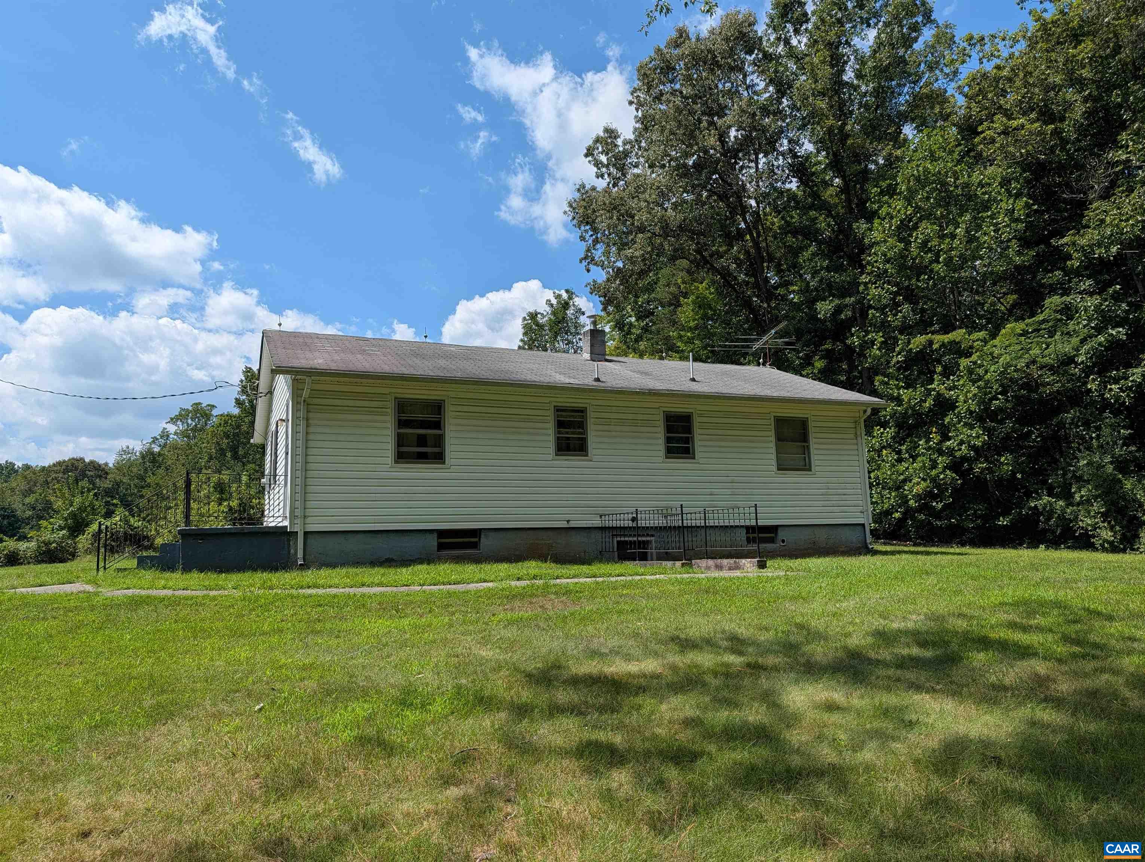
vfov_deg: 56.9
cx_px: 572
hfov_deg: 71.5
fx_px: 795
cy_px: 431
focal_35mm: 24
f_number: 1.68
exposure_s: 1/1435
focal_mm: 6.9
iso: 22
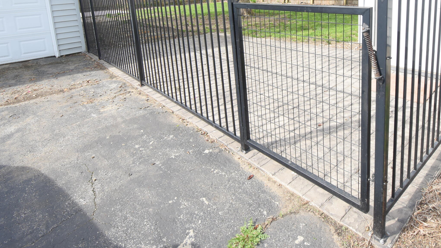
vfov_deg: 45.7
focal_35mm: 23
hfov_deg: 77.8
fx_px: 269
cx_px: 265
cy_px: 34
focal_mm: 10
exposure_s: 1/250
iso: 200
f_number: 5.6
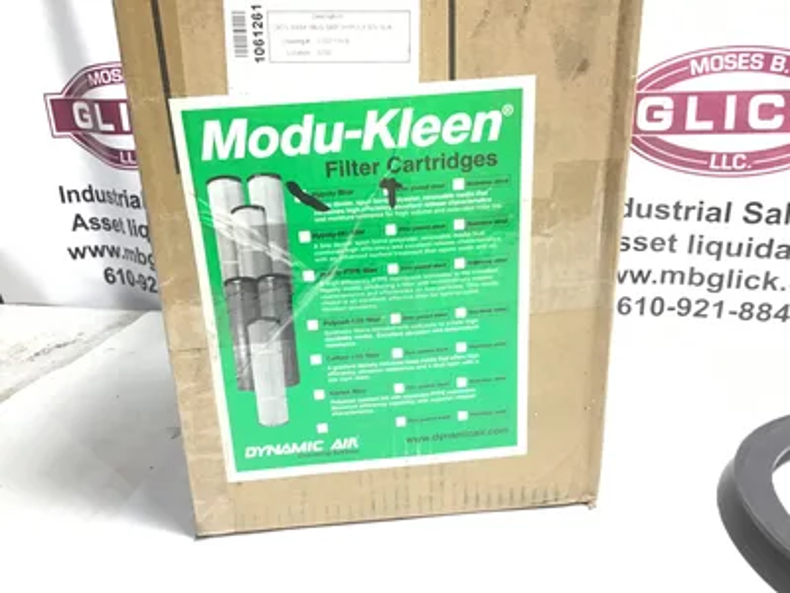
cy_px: 296
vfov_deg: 45.4
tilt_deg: -20.6
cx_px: 395
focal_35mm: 31
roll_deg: +3.9
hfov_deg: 58.4
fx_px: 707
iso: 25
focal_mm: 3.3
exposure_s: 1/30
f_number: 2.4
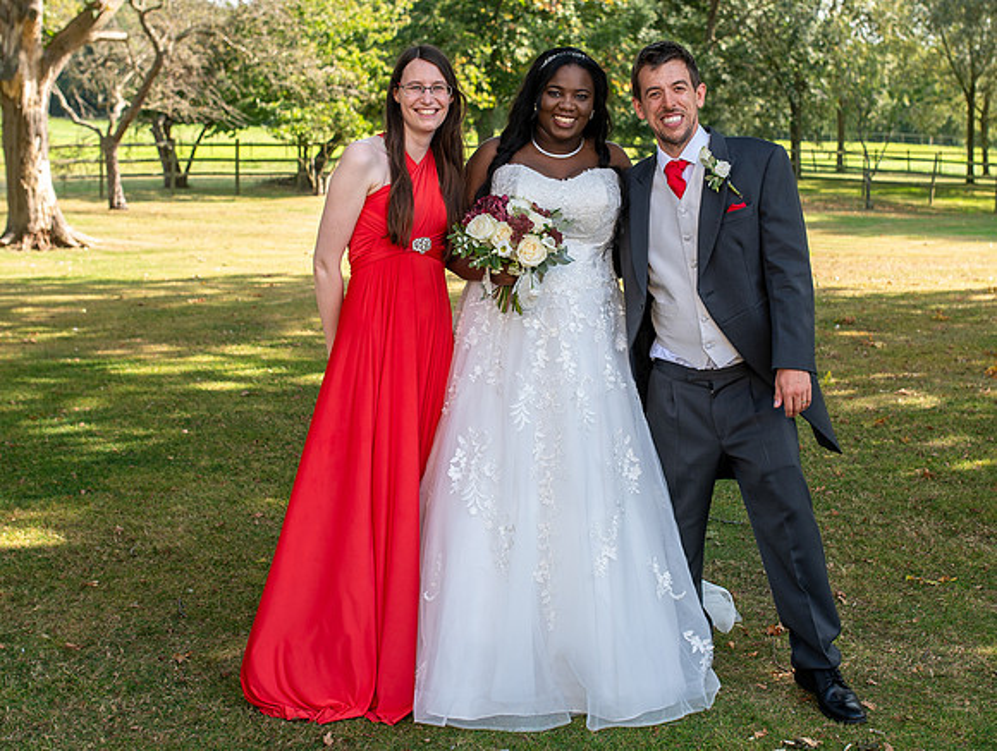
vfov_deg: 27.3
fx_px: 1544
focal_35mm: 54
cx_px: 561
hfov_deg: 35.7
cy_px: 282
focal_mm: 35
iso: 100
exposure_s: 1/160
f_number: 4
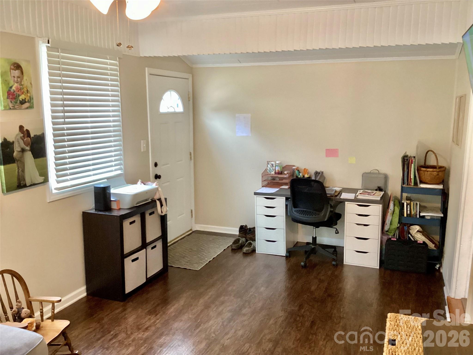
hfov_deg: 58.4
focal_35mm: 31
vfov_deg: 45.4
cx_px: 236
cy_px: 178
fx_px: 424
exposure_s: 1/40
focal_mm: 3.3
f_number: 2.4
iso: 320
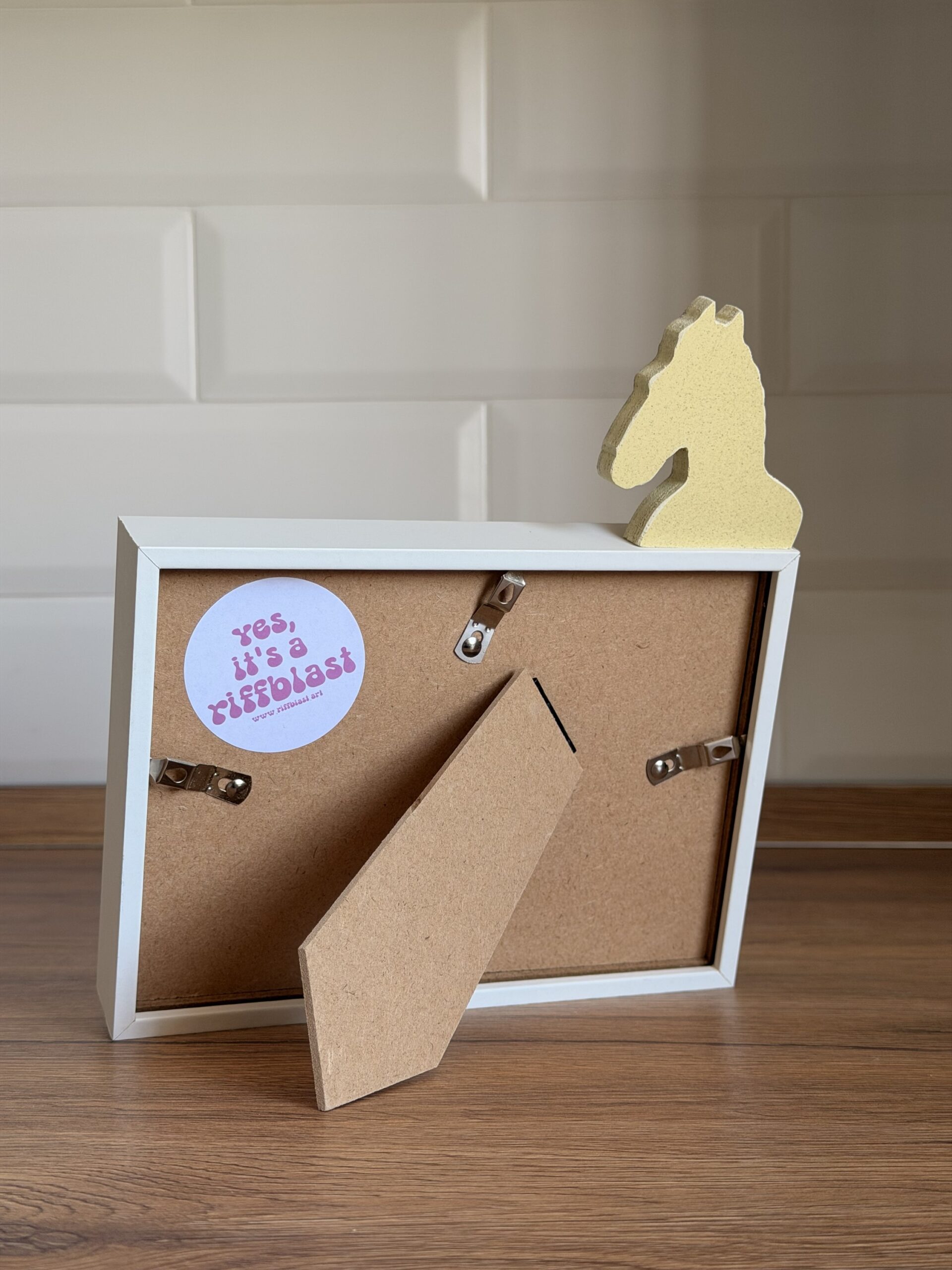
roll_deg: +0.4
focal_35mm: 48
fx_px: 1760
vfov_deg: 39.7
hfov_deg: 30.3
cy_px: 635
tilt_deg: -1.7
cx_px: 476
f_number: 1.78
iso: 80
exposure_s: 1/121
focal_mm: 6.76
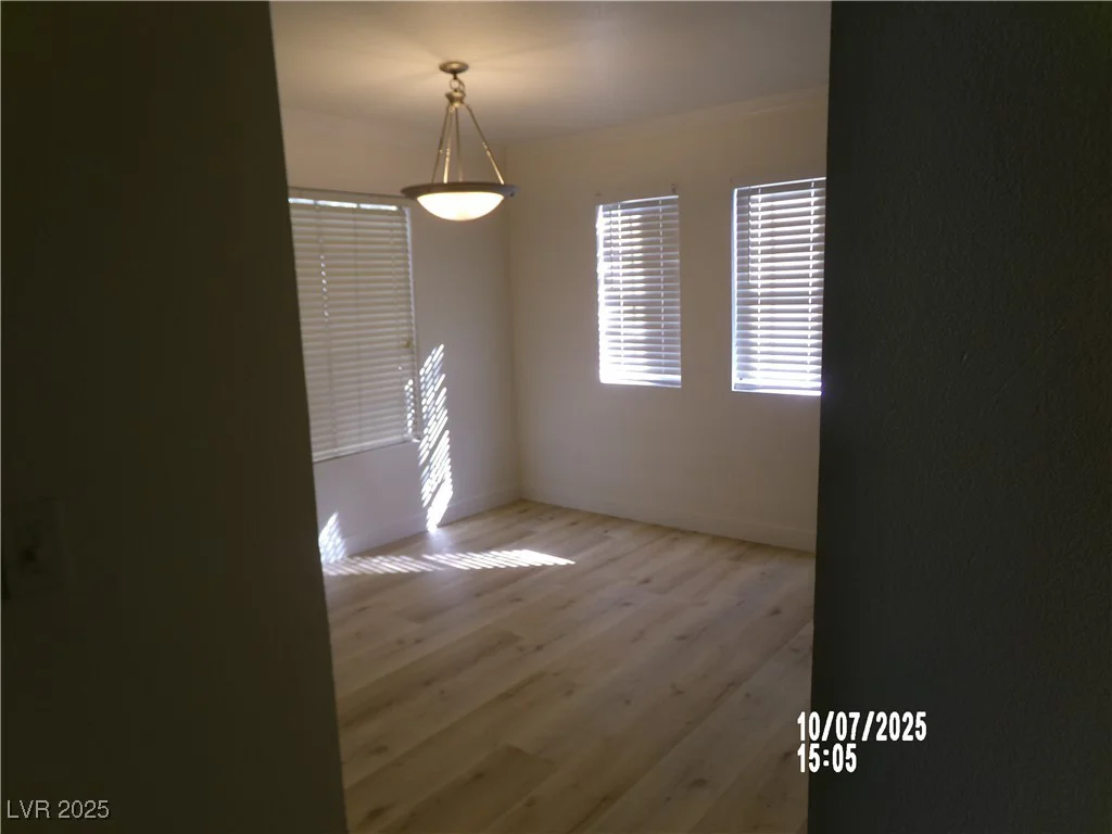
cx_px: 556
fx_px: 771
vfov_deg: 56.8
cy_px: 417
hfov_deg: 71.6
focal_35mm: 24
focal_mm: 4.3
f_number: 3.7
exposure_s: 1/50
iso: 100
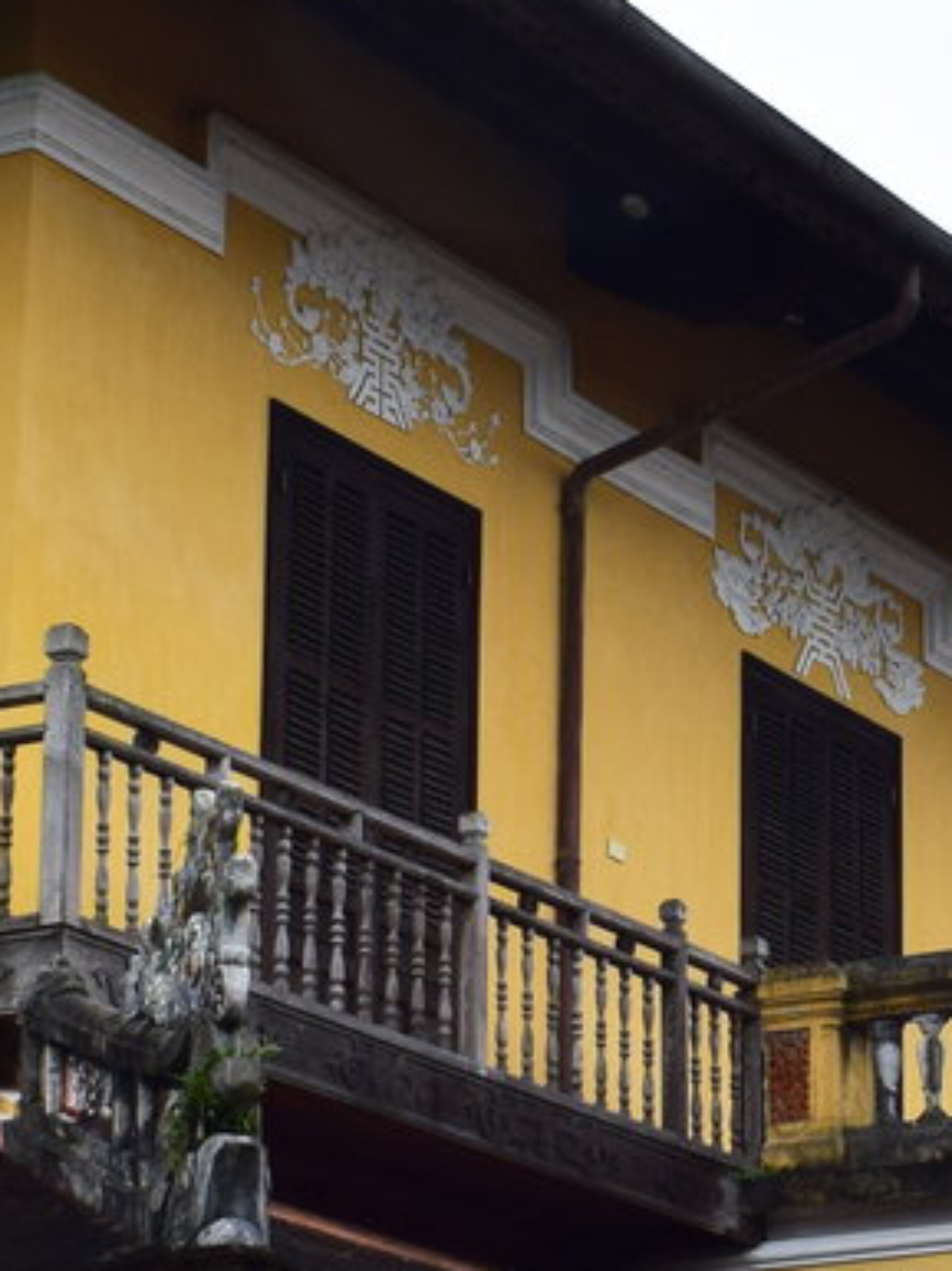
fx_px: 5433
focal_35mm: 148
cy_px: 701
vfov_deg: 13.3
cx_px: 804
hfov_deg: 10.0
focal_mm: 22
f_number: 11
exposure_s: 1/500
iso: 360
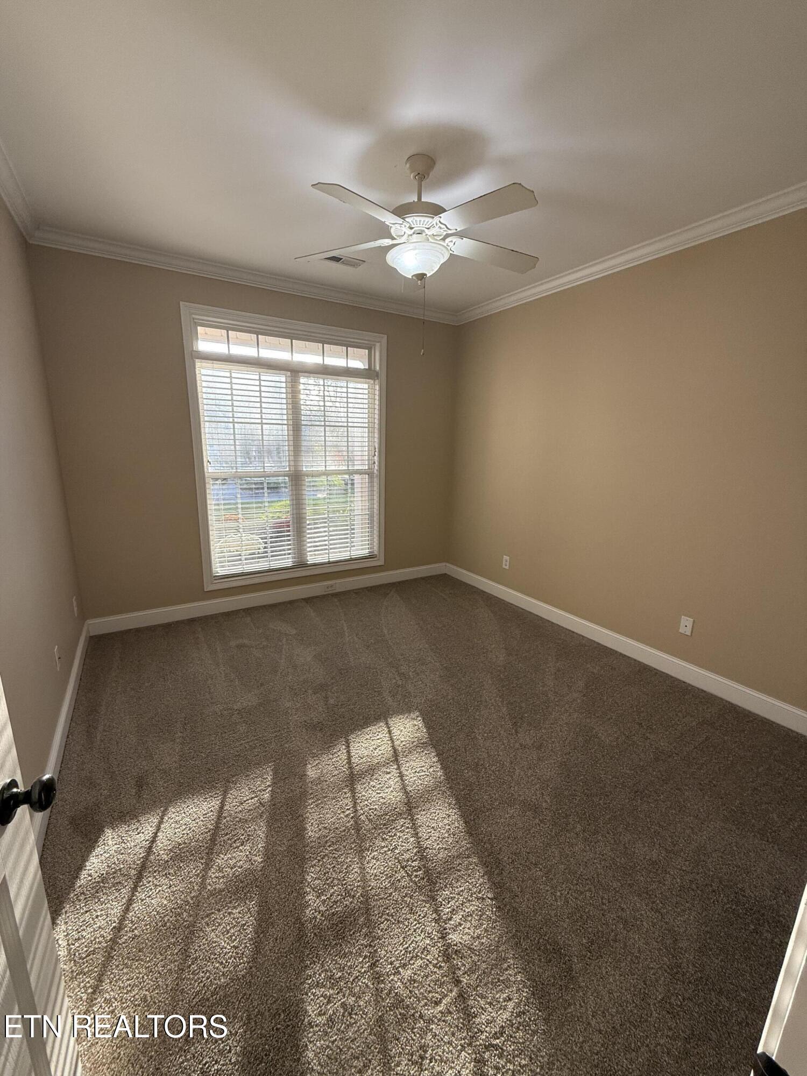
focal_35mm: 14
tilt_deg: -10.9
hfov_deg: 85.7
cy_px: 538
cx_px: 404
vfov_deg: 102.1
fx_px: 435
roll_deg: -1.1
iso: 64
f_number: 2.2
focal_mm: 2.22
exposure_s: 1/120
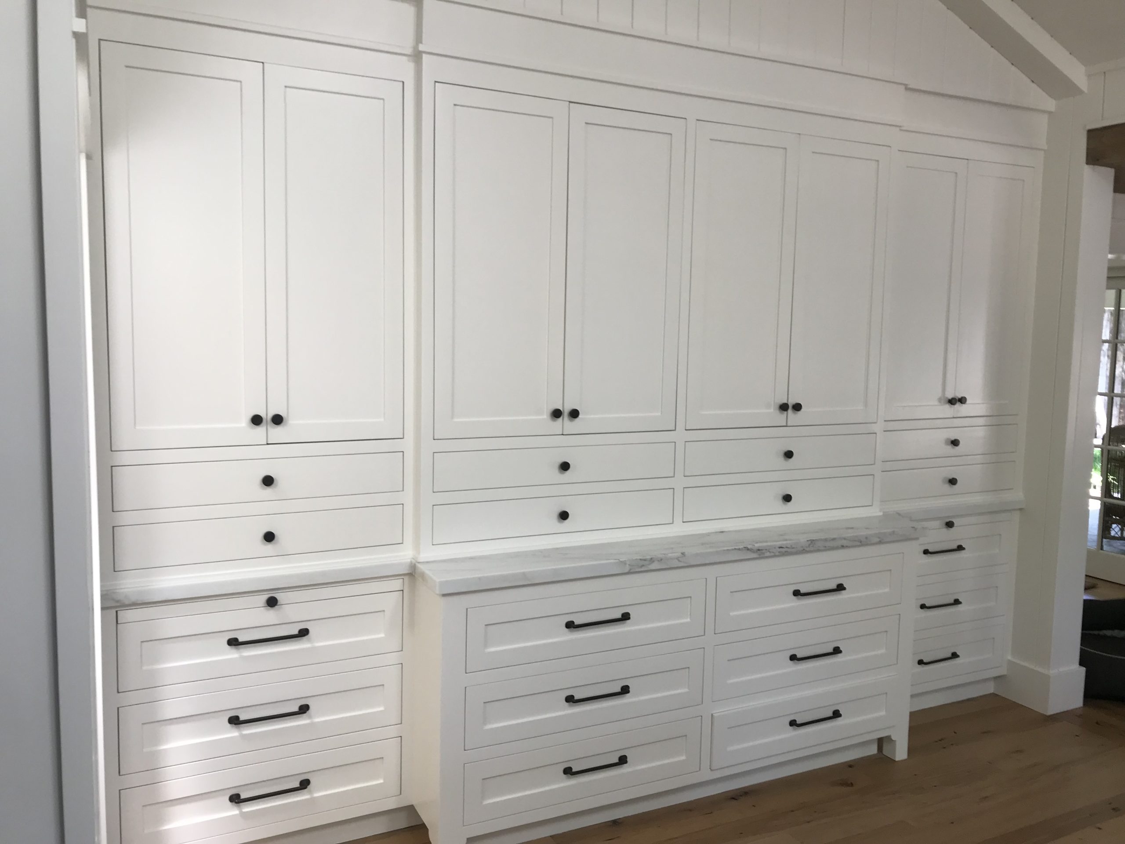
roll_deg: +0.0
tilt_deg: -4.9
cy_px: 422
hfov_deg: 63.4
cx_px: 562
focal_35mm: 28
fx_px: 910
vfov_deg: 49.7
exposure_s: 1/60
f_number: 1.8
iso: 32
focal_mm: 3.99
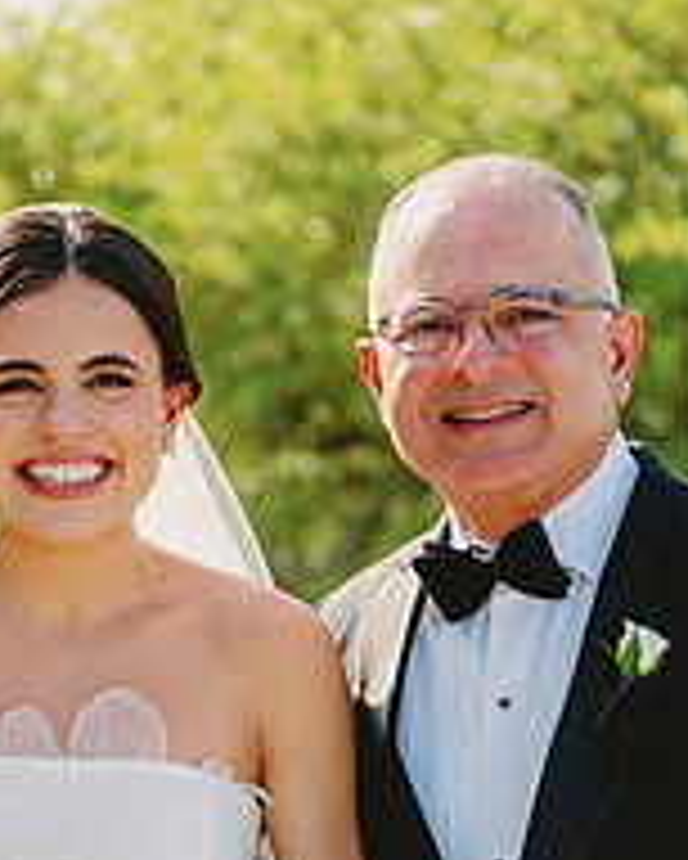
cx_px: 234
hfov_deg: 7.2
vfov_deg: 9.0
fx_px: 5443
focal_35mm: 214
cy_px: 725
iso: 100
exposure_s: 1/1250
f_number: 2.8
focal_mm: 70
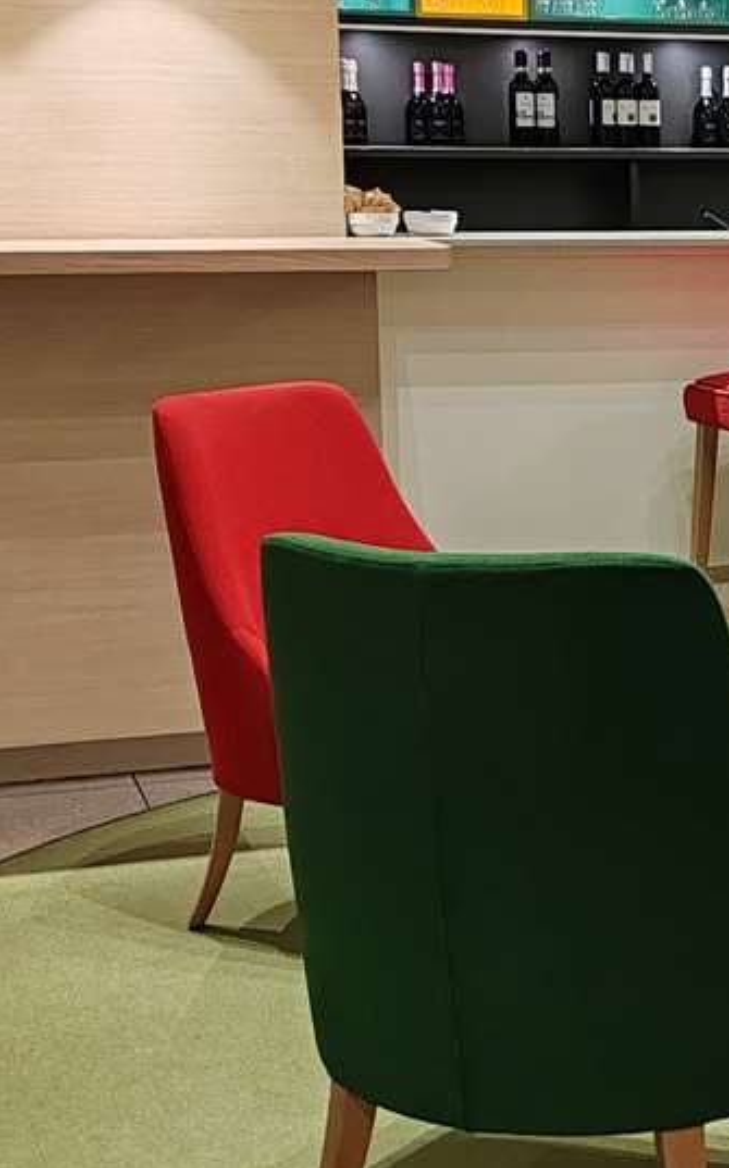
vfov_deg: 25.8
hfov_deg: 15.5
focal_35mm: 80
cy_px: 558
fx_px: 2546
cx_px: 931
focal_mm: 6.12
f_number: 1.9
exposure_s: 1/100
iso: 640
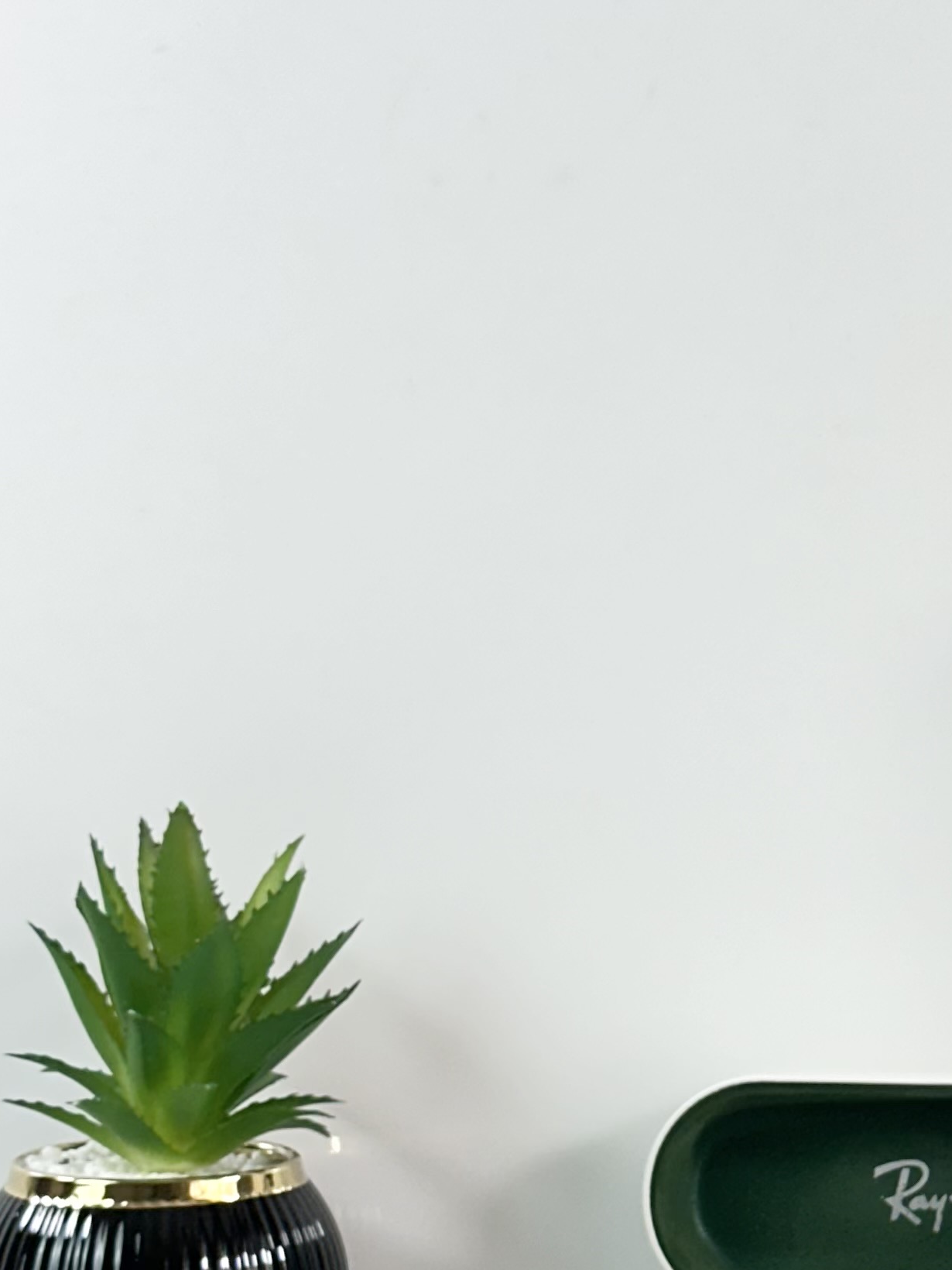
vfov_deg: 16.7
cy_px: 787
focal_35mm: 118
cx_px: 1092
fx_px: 4327
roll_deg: -0.3
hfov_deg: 12.3
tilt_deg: -5.1
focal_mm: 6.86
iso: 64
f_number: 1.78
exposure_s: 1/100
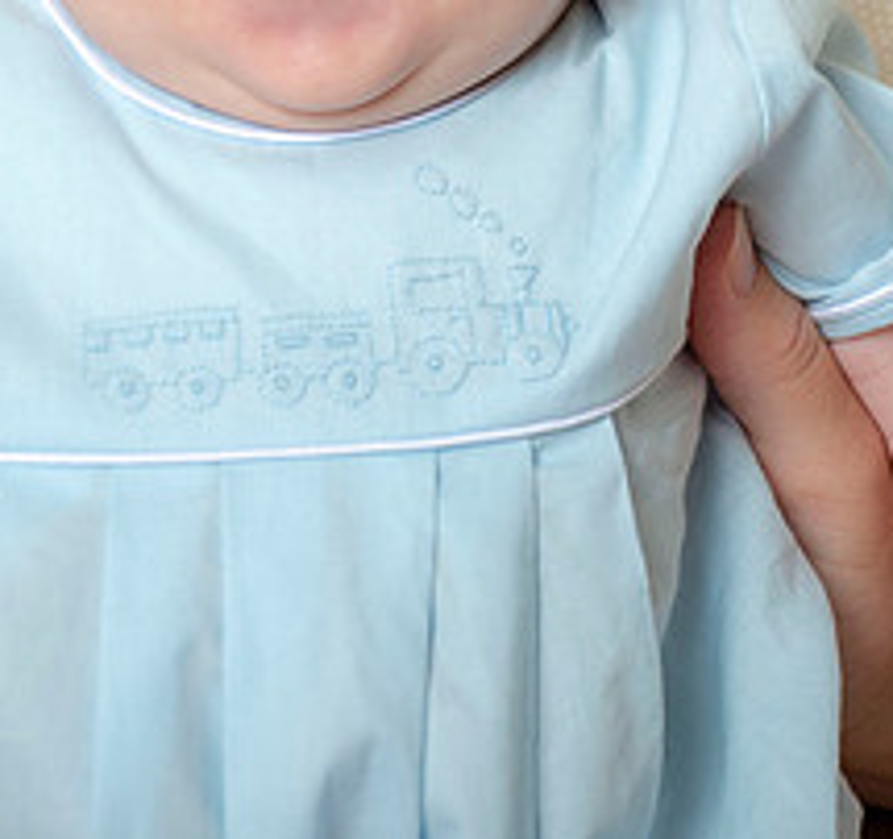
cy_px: 170
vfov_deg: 3.1
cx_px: 733
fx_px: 15603
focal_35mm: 551
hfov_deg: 3.3
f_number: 5.6
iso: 250
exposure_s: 1/200
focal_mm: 200
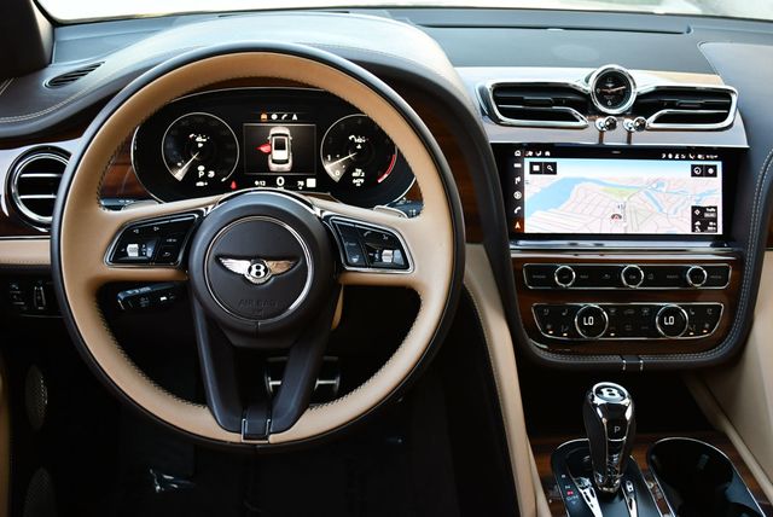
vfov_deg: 33.5
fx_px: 860
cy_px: 258
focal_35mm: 40
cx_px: 386
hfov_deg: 48.4
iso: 800
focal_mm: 20
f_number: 3.8
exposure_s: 1/250
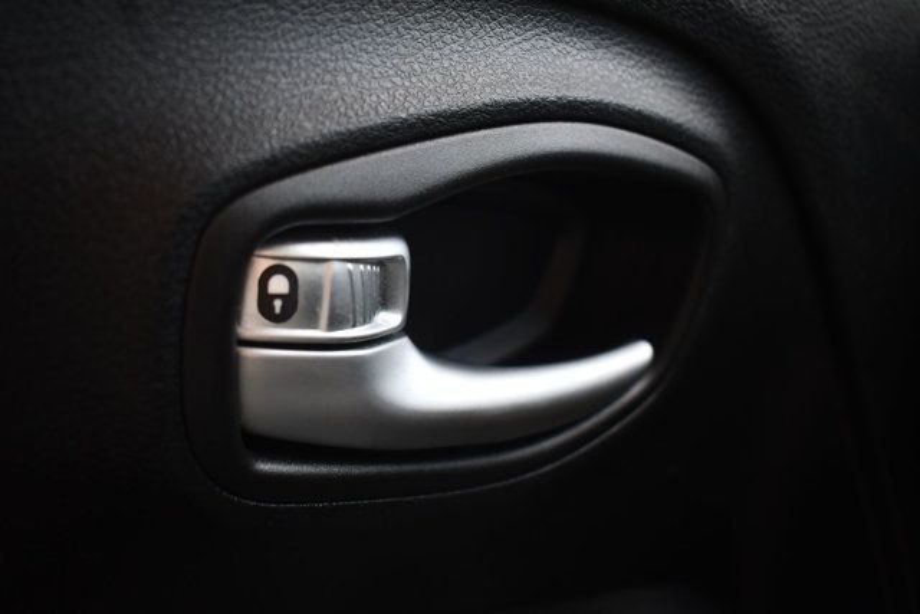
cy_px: 307
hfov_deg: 43.6
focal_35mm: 45
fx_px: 1150
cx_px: 460
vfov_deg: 29.9
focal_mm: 30
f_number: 4.2
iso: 500
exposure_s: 1/250
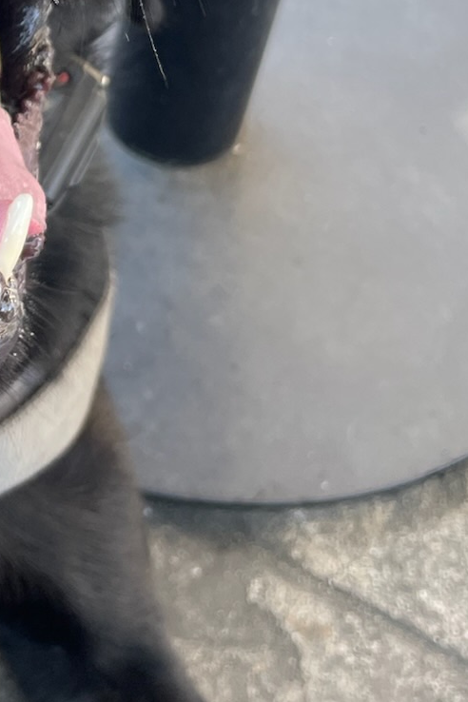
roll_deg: +2.7
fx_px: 1462
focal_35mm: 75
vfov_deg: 25.5
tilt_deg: -44.2
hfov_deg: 16.5
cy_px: -25
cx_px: -235
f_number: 1.6
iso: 32
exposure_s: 1/130
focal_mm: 4.2
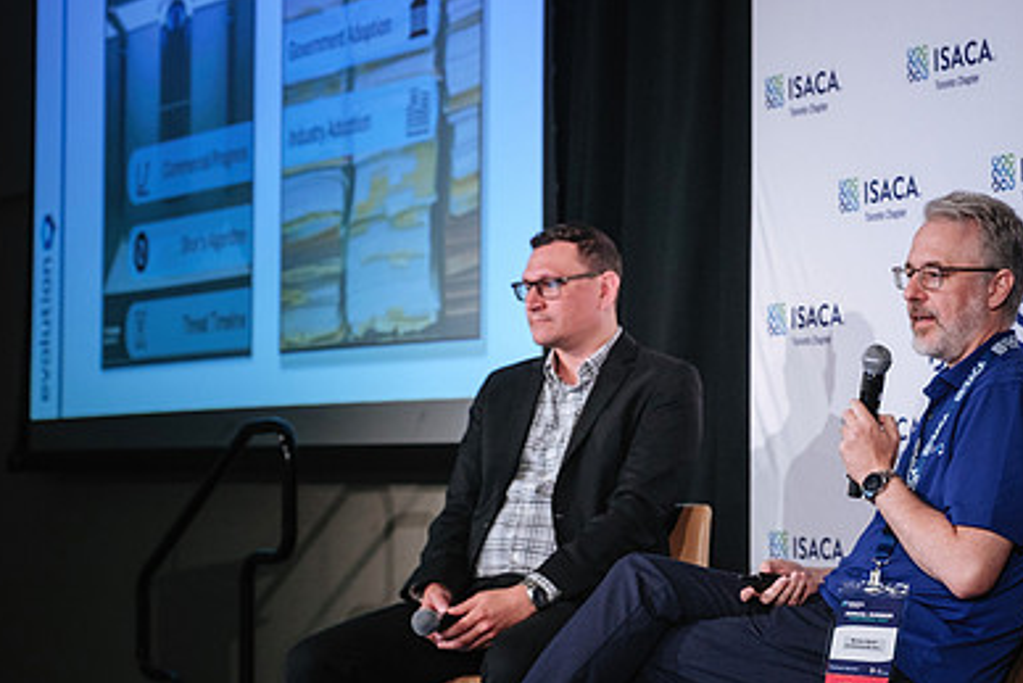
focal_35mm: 102
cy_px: 466
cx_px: 786
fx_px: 2899
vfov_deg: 13.4
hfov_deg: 19.8
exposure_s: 1/100
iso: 1000
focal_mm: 38.8
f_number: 2.8
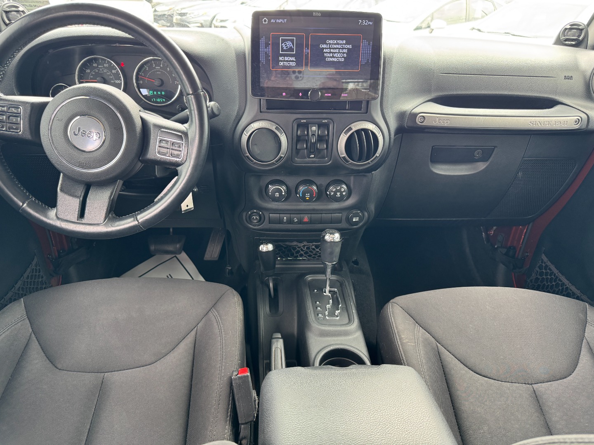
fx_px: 412
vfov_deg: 56.8
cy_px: 222
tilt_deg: -27.6
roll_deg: -2.1
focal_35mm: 24
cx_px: 297
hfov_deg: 71.6
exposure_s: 1/106
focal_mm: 6.76
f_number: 1.78
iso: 200
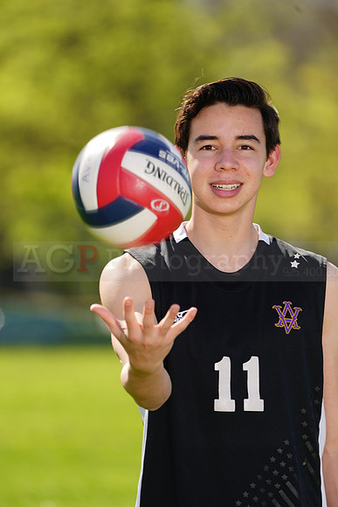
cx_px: 169
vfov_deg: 5.2
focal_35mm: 400
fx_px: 5630
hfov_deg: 3.4
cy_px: 254
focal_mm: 400
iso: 64
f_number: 6.3
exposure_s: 1/200
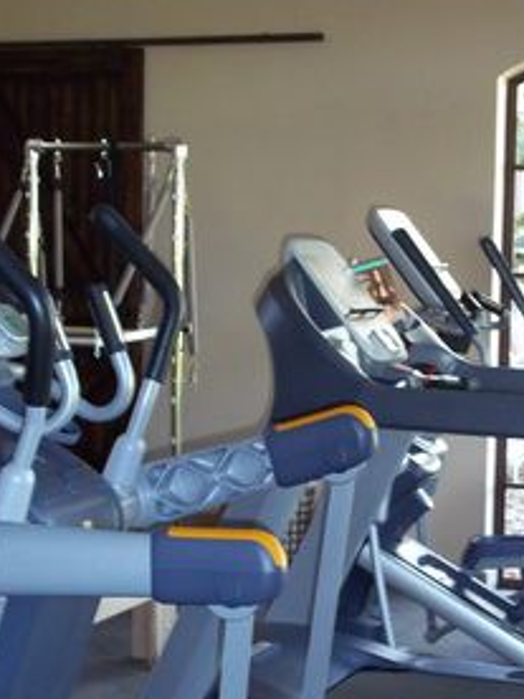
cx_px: 446
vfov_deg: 24.4
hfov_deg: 18.2
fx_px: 1615
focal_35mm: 80
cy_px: 413
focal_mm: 8.2
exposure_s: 1/40
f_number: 3.5
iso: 320
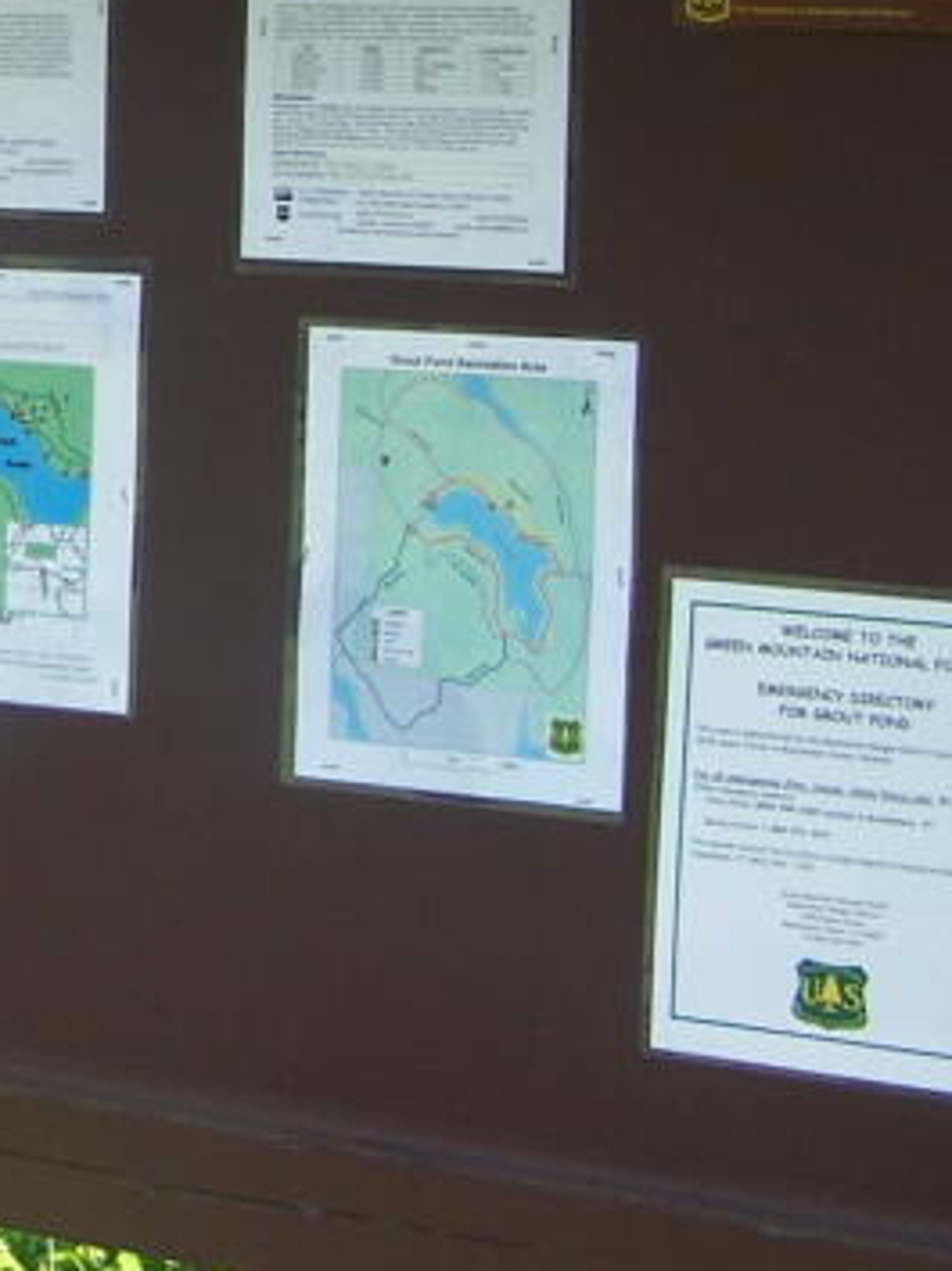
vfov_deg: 17.6
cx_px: -363
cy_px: 93
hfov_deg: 12.9
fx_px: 4038
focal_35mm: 110
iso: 80
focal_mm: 6.3
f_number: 2.8
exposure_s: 1/250
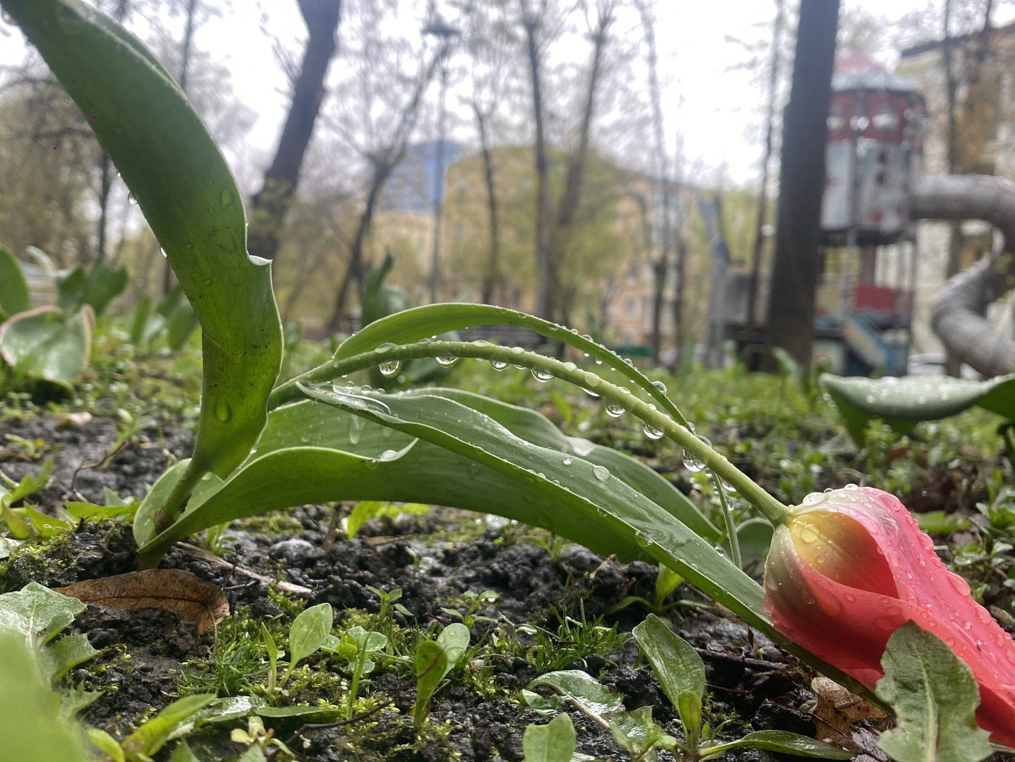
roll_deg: -2.3
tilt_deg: -2.3
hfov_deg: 56.5
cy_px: 391
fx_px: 938
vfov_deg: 44.2
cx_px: 420
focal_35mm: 32
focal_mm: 4.25
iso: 64
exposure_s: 1/121
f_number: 1.8
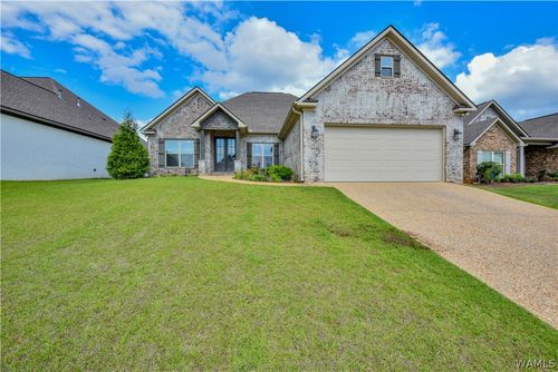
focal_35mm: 15
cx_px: 279
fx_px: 233
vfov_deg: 77.4
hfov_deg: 100.4
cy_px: 186
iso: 400
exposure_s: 1/80
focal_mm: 15
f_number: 22
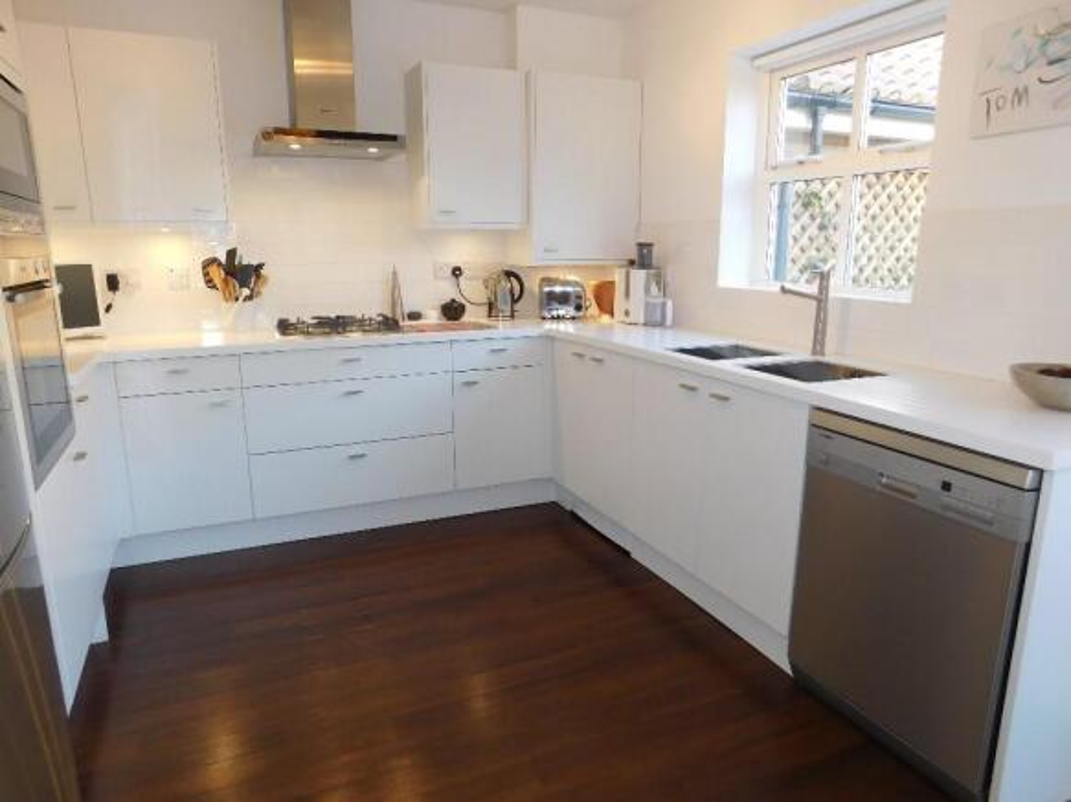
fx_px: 711
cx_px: 536
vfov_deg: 58.9
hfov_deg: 73.9
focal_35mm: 23
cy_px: 401
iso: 125
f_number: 3
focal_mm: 4
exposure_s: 1/40
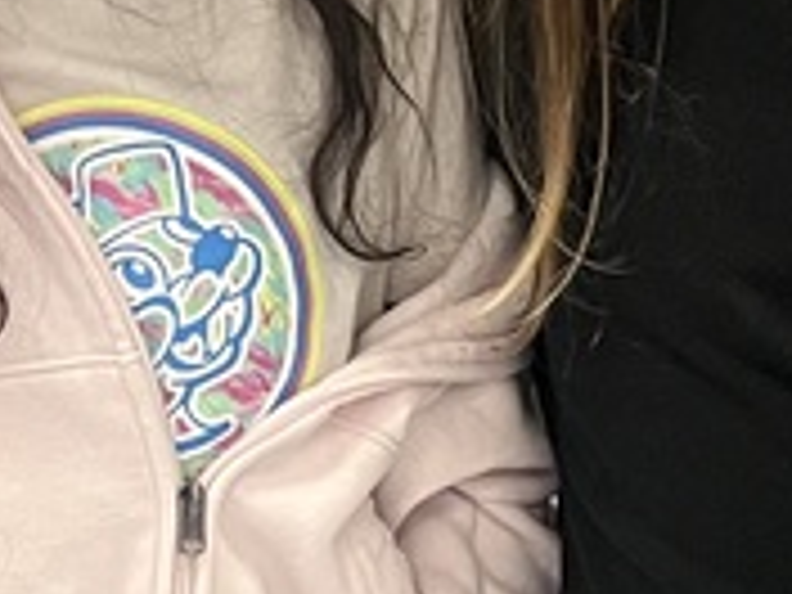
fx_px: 3455
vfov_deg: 9.8
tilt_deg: -20.9
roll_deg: -0.2
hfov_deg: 13.1
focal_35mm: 151
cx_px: 531
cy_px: 432
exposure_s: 1/40
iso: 500
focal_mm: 5.7
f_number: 1.5
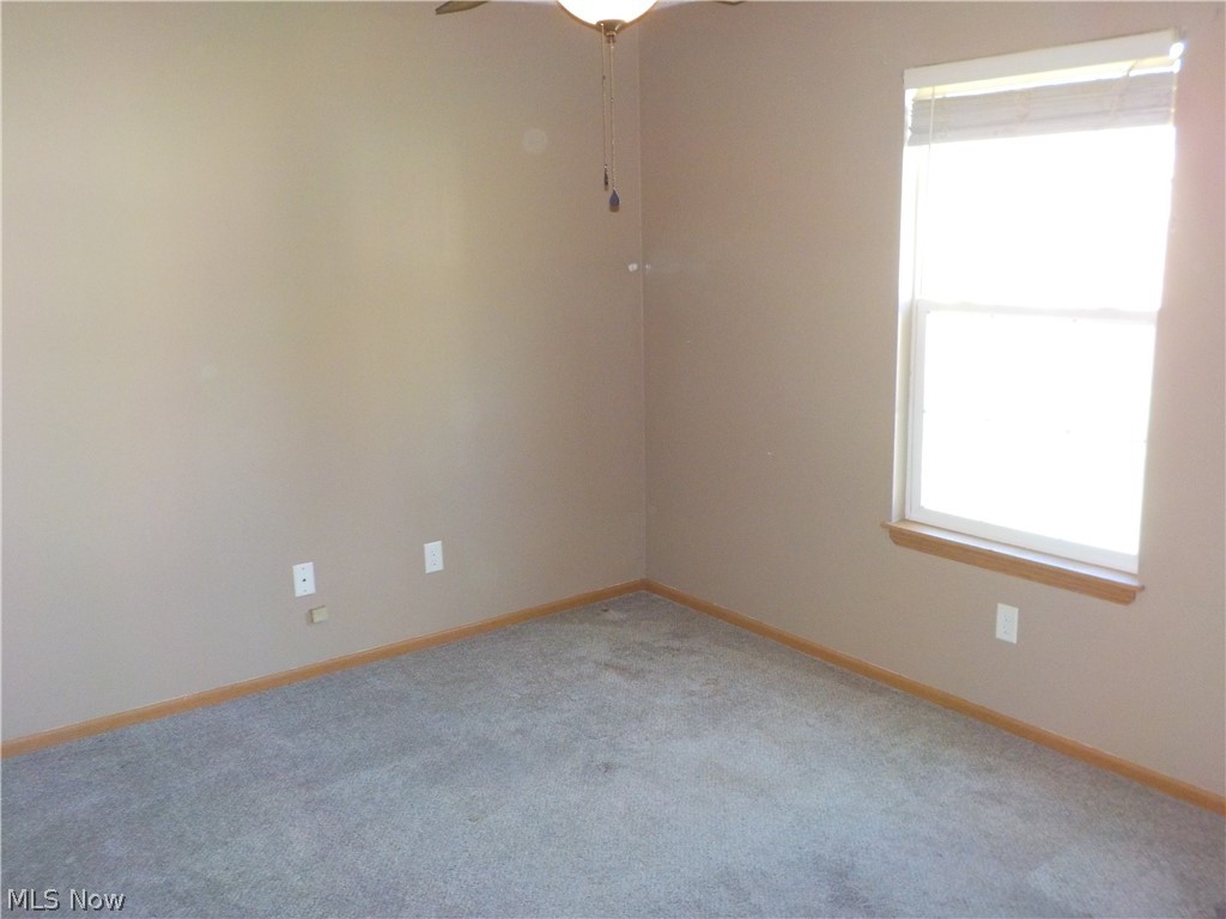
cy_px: 460
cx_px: 613
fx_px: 1063
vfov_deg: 46.8
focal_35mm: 30
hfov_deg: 60.0
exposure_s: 1/30
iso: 320
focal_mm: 4.1
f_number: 3.3
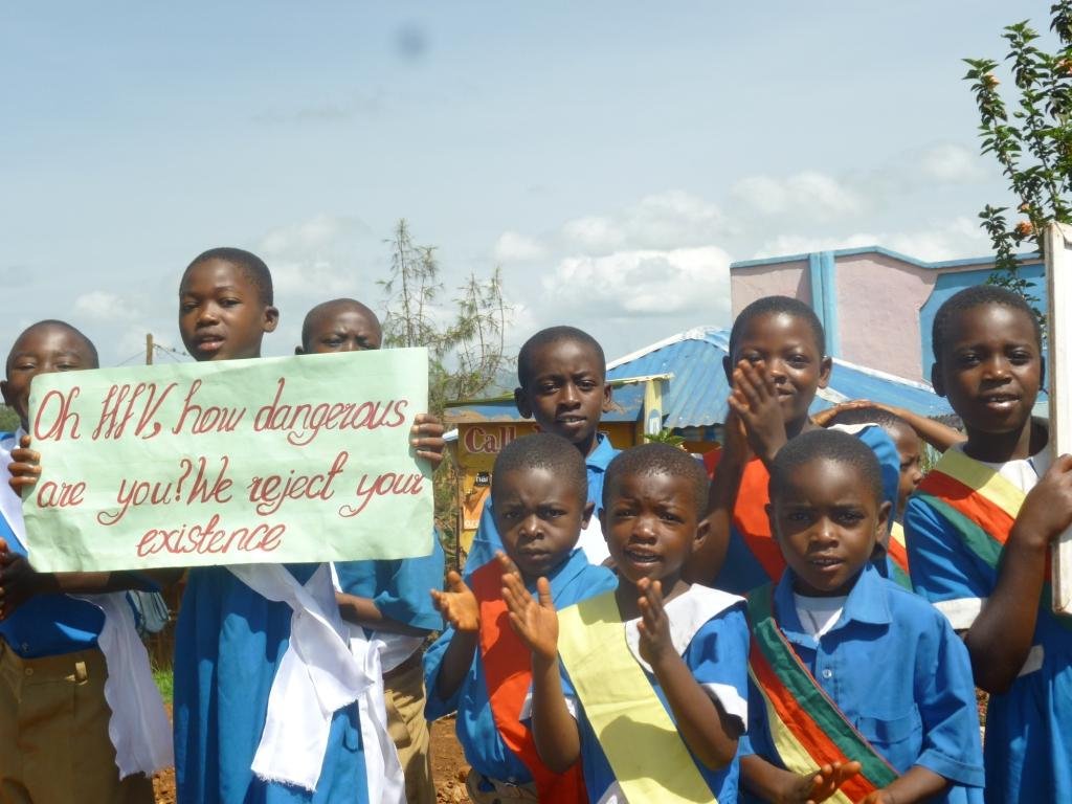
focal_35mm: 51
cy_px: 402
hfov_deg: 37.5
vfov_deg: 28.6
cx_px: 536
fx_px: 1579
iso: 100
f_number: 4.4
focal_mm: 9.1
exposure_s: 1/500
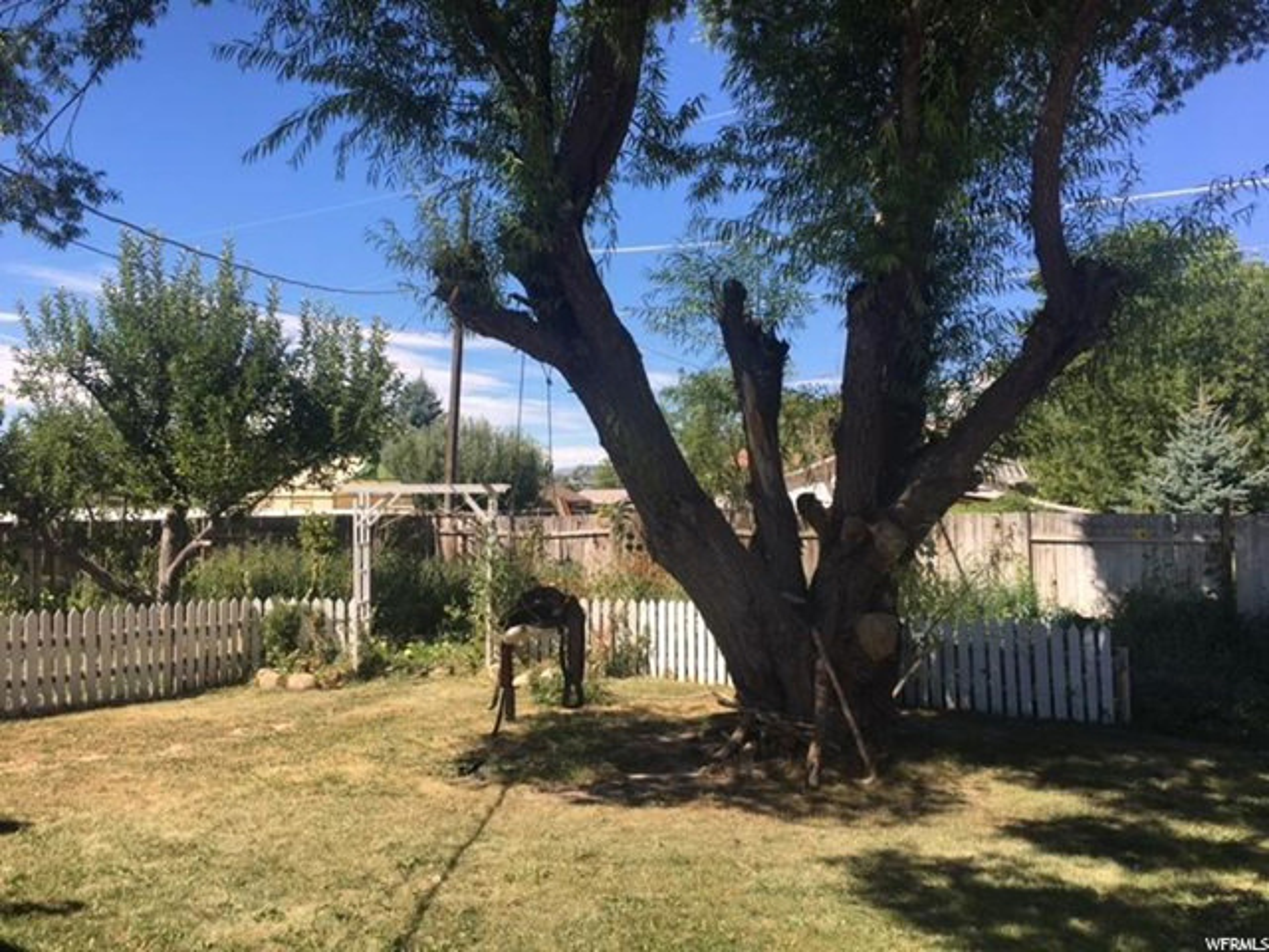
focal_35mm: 29
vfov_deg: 48.2
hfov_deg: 61.7
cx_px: 634
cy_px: 476
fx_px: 1063
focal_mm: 4.15
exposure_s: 1/386
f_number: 2.2
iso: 25
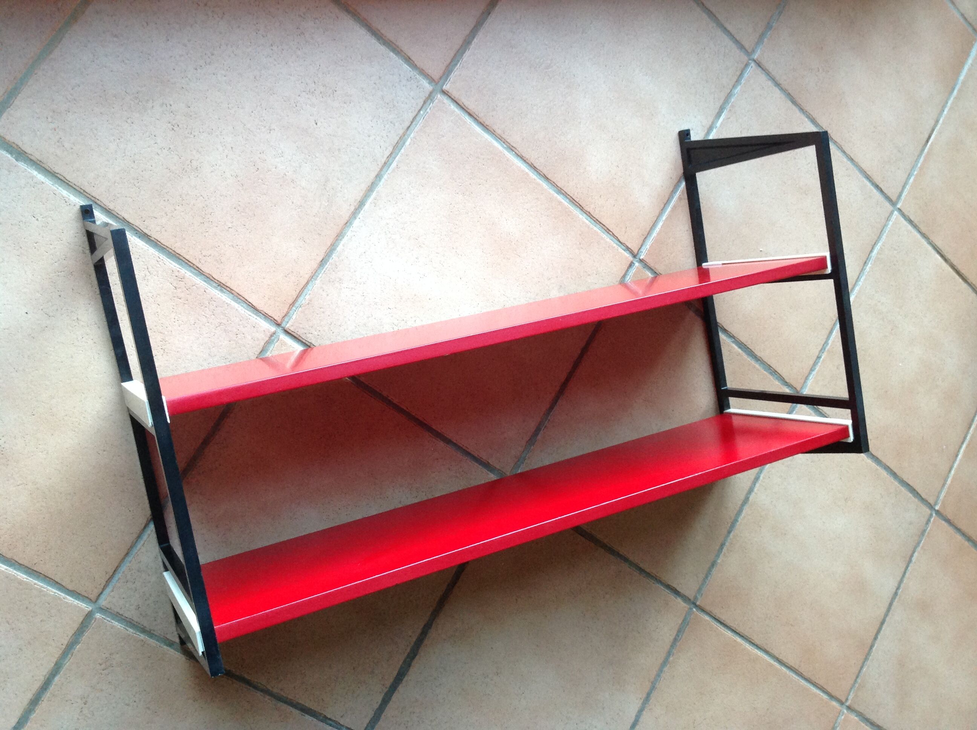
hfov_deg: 52.7
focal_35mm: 35
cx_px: 488
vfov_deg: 40.6
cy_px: 365
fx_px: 986
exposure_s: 1/15
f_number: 2.4
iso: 160
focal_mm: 4.28
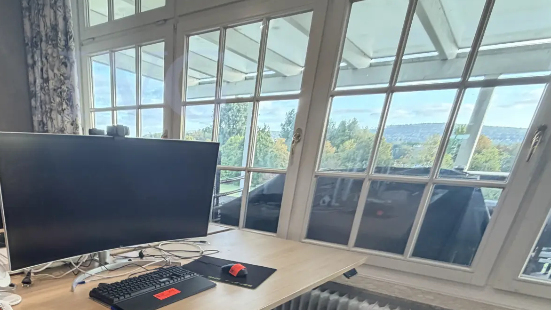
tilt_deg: -26.4
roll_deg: +0.7
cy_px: 321
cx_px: 165
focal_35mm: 25
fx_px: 365
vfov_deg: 39.6
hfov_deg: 70.9
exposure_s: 1/50
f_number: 2.2
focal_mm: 2.22
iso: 250
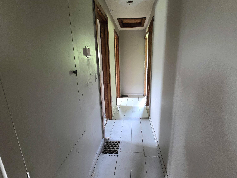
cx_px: 125
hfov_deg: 90.9
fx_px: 116
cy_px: 96
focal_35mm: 17
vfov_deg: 74.6
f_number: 1.9
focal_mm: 2.2
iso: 1000
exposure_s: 1/60.2
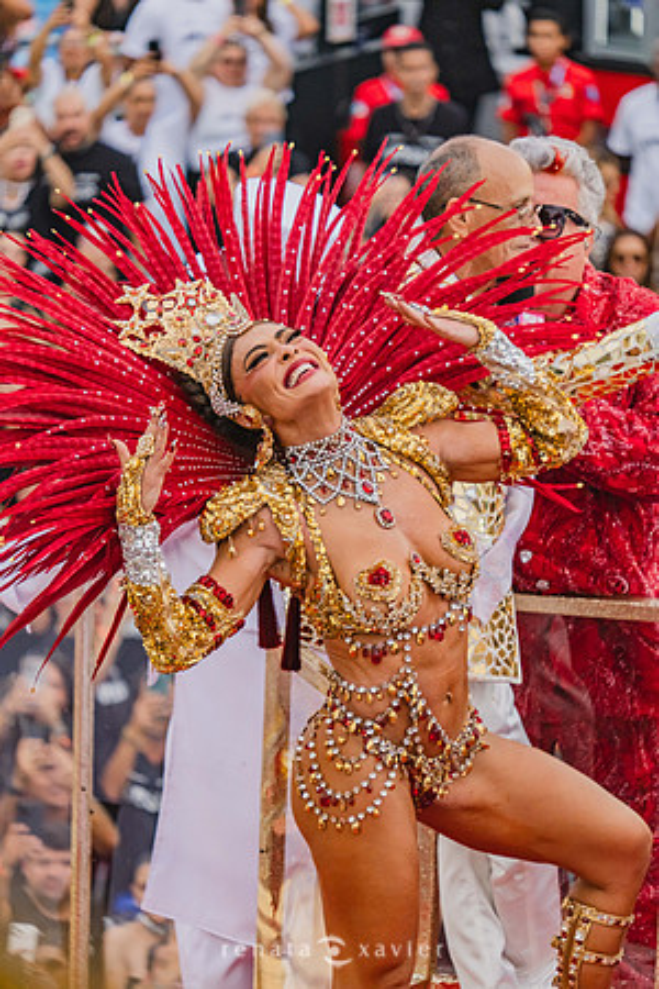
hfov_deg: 5.3
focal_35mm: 259
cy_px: 494
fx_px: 7111
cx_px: 330
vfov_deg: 8.0
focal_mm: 172.4
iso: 640
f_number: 4.7
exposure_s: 1/1600
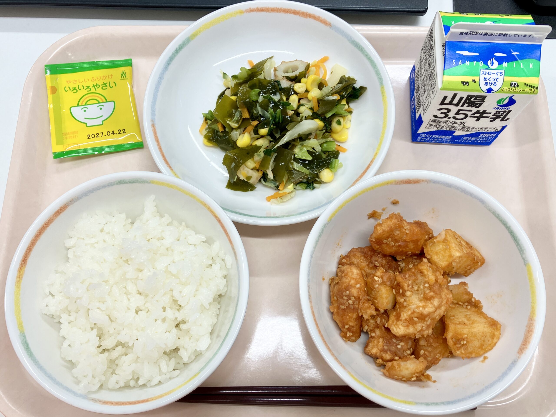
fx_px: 450
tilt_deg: -73.8
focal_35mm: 28
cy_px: 208
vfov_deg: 49.7
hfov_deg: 63.5
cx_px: 278
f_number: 1.8
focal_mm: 3.99
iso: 32
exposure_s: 1/120
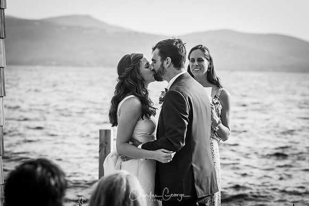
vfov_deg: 9.6
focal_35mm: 142
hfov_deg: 14.4
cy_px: 103
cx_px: 154
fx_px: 1223
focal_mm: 95
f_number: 4
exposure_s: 1/800
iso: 200
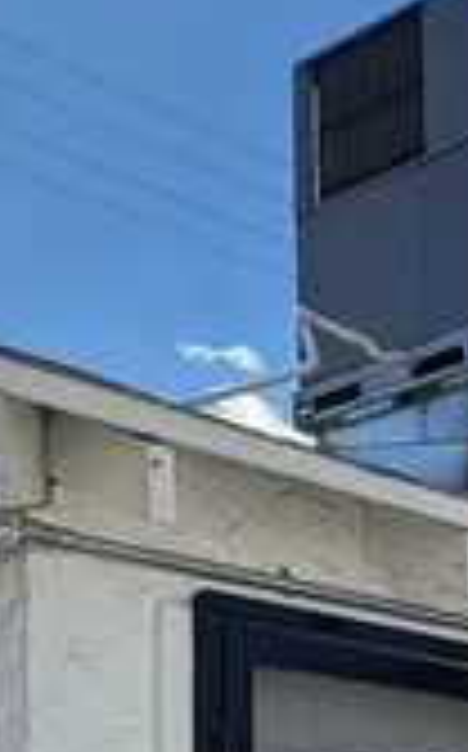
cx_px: 392
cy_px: 1031
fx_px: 1862
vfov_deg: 20.4
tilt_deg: -1.3
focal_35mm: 91
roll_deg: +1.4
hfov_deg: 14.2
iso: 50
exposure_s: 1/2273
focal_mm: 2.22
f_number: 2.2
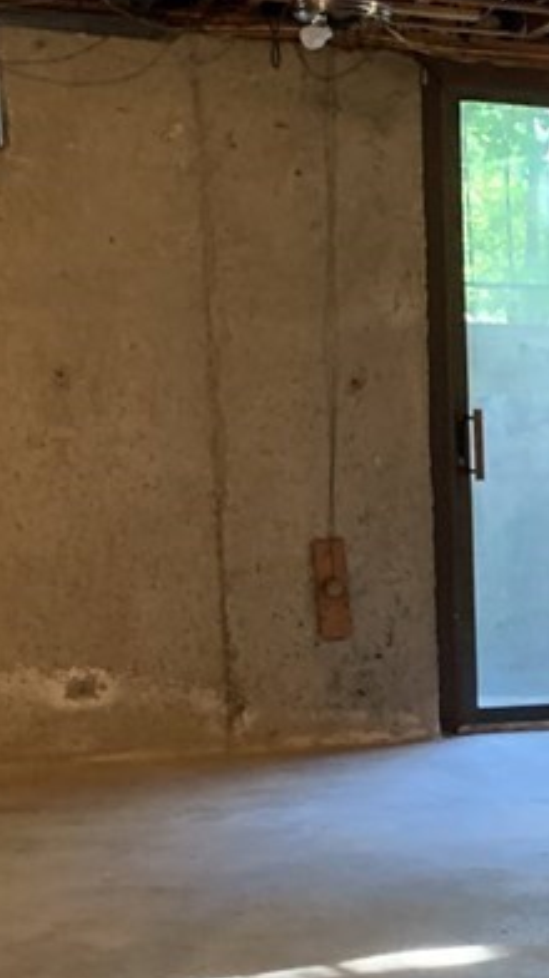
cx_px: 968
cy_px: 746
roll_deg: -0.9
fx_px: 1918
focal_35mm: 74
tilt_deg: -12.9
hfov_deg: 14.5
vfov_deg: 28.2
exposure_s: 1/30
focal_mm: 4.25
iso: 320
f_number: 1.8
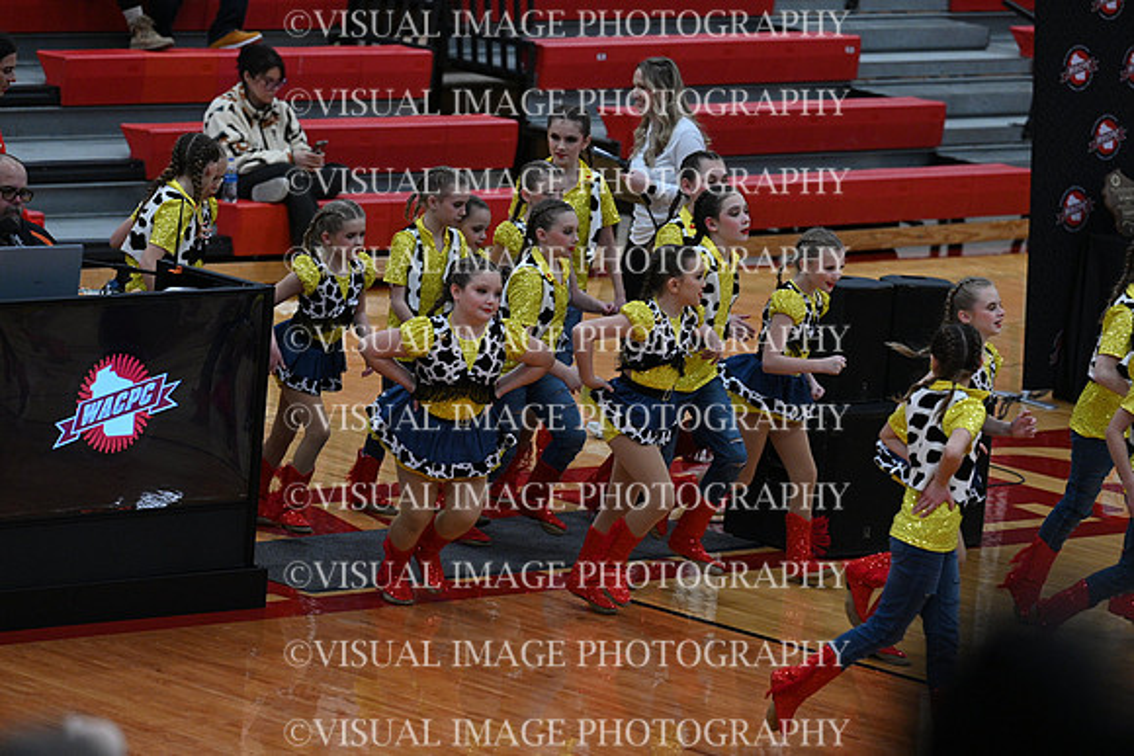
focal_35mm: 200
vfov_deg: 6.9
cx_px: 567
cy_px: 378
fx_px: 6301
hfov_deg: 10.3
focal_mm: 200
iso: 4000
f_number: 4
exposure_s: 1/400
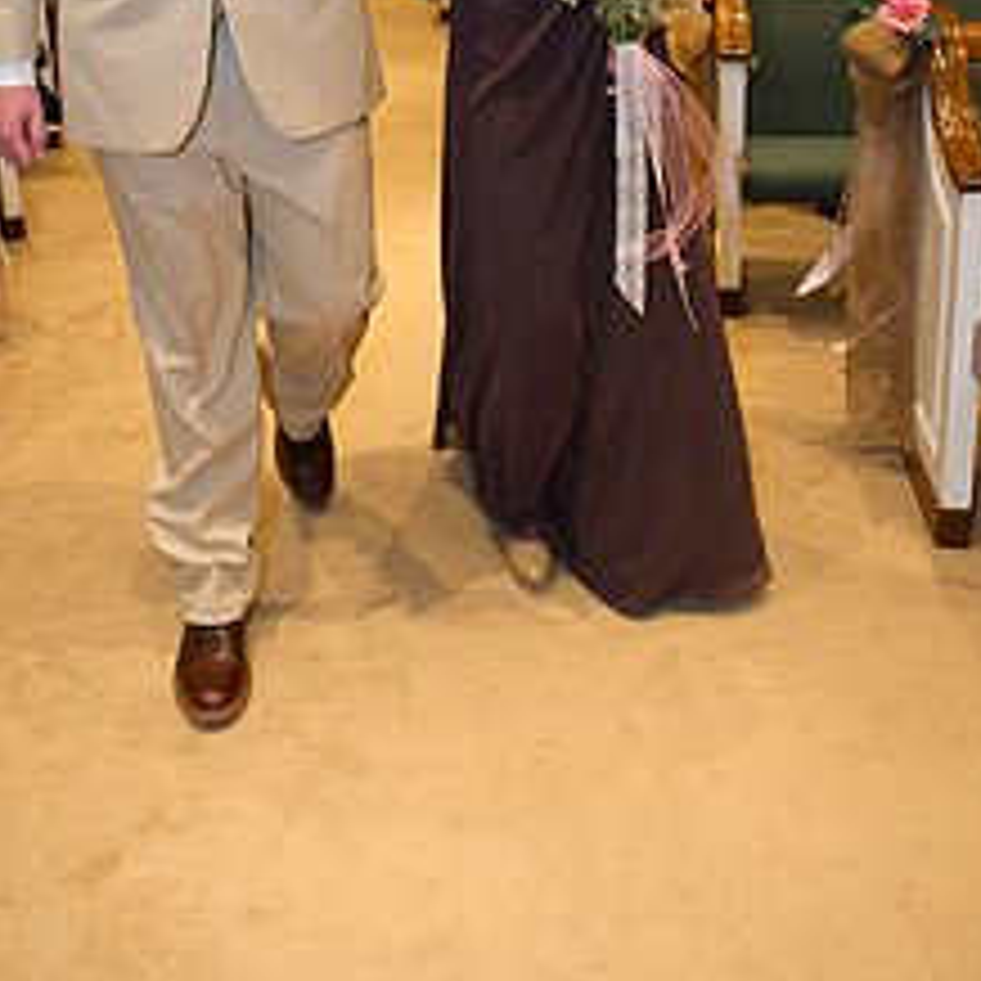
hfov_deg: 39.9
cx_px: 416
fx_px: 1347
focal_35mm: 42
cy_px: 90
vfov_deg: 37.3
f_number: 4
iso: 1250
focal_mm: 24
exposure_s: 1/80
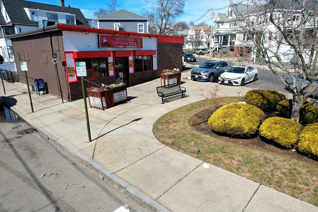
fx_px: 194
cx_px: 159
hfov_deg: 78.6
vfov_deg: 57.2
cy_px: 106
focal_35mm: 22
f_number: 2.8
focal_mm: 8.38
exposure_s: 1/2000
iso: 110
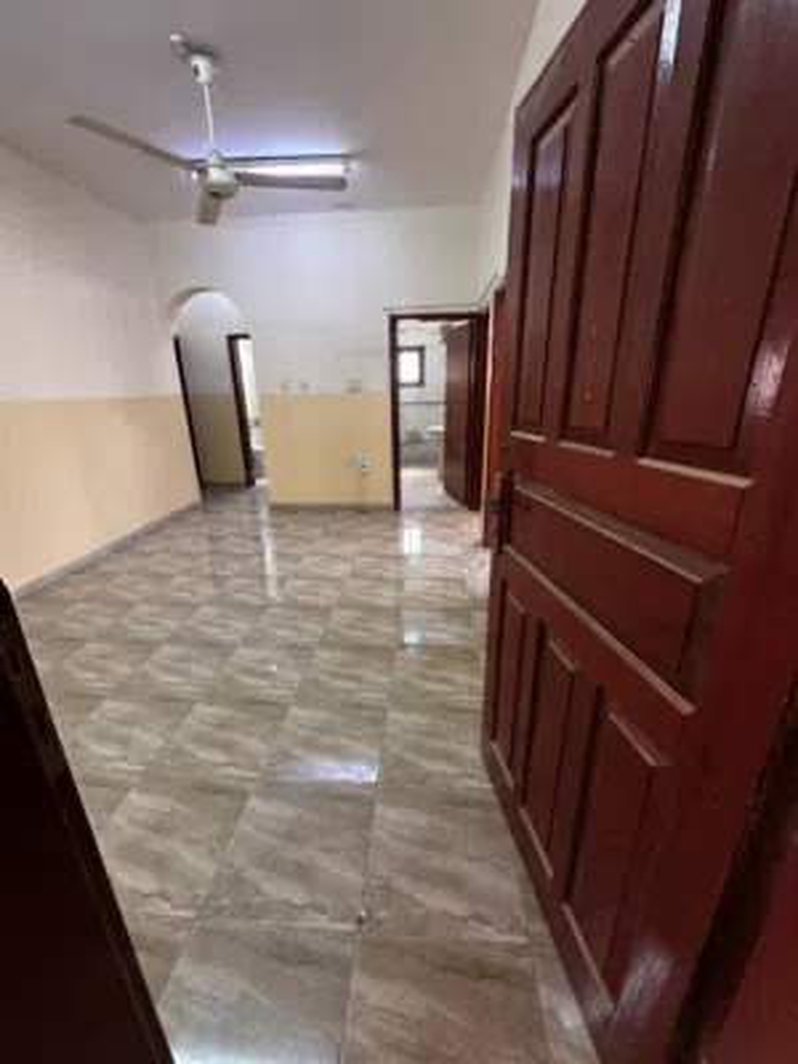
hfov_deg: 85.7
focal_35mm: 14
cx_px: 399
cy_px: 532
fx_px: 430
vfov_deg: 102.1
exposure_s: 1/50
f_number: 2.2
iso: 250
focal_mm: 2.22
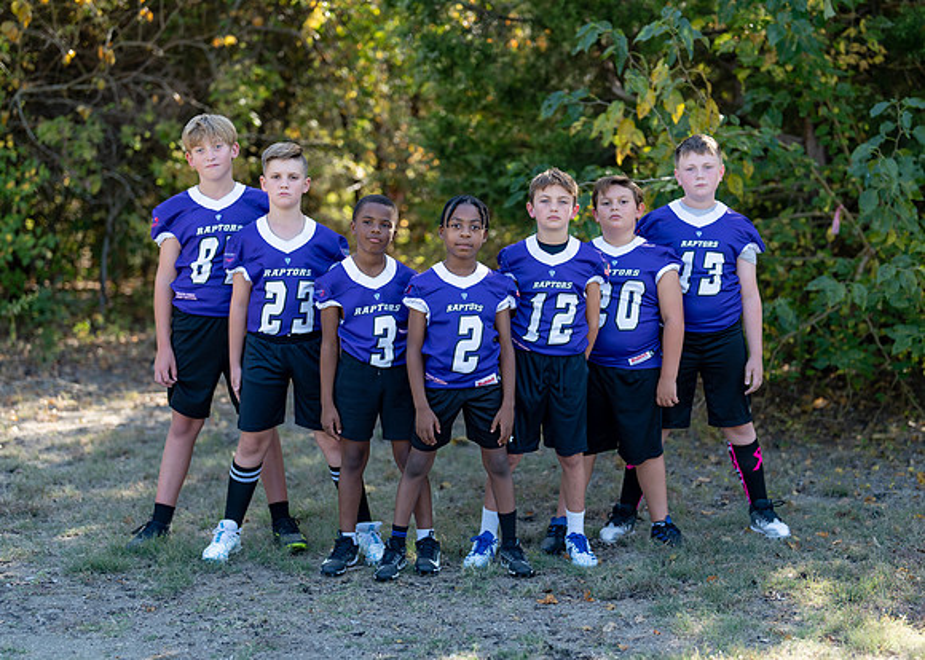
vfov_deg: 24.8
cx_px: 497
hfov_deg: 34.2
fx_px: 1501
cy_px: 344
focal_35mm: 57
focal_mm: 50
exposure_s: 1/1000
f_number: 1.6
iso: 100
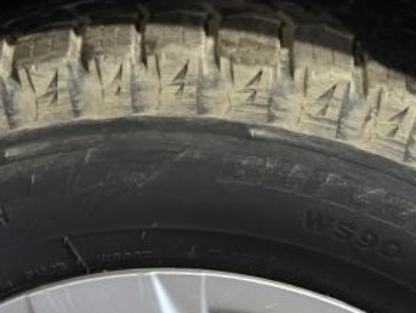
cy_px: 620
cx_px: 232
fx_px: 1215
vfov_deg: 12.9
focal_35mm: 101
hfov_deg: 19.4
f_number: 1.7
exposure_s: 1/60
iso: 800
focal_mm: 6.3
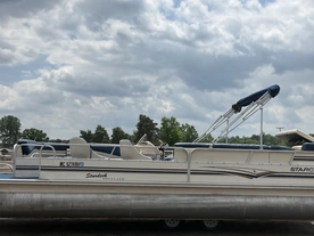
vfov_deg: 34.1
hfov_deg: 44.8
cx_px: 167
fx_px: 381
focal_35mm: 42
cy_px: 150
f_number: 1.8
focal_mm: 3
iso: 25
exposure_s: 1/4065
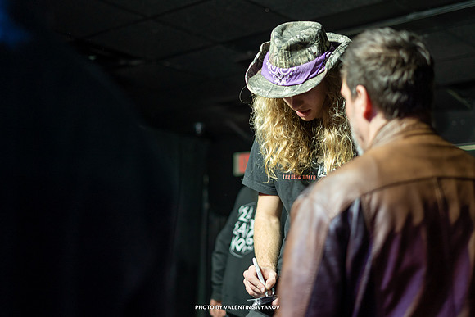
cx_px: 280
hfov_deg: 33.4
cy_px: 141
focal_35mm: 60
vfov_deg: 22.7
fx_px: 789
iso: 250
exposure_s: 1/125
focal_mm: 50
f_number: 1.8
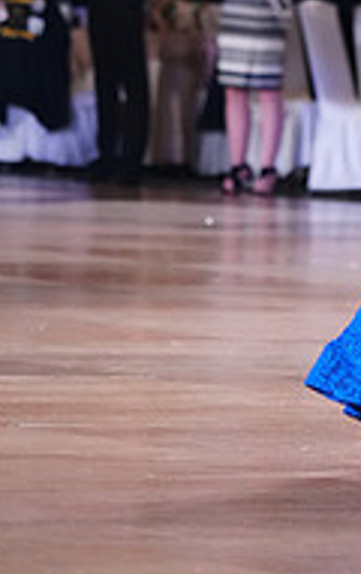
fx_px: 4407
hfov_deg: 4.7
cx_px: 489
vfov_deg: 7.4
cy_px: -144
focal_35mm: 281
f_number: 4
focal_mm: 91
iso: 4000
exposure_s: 1/400
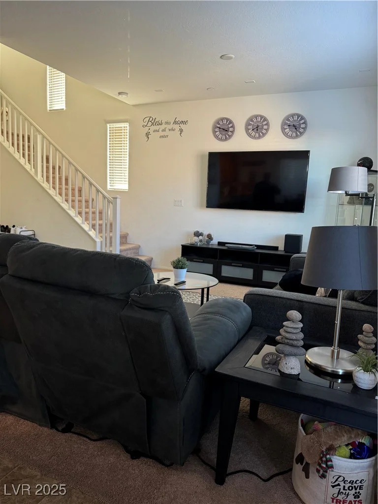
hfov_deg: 56.8
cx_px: 189
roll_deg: -3.3
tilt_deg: -8.0
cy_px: 252
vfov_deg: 71.6
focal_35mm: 24
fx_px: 349
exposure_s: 1/60
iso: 200
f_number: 1.78
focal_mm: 6.76
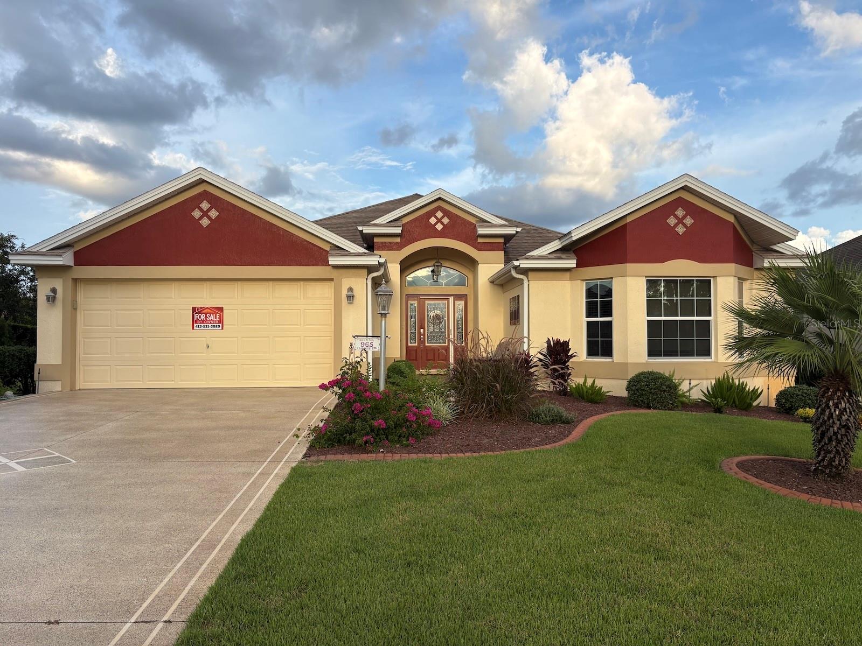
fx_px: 647
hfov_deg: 67.3
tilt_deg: +1.5
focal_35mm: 26
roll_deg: +0.3
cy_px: 323
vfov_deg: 53.1
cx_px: 431
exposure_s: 1/1364
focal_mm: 5.96
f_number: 1.6
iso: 50
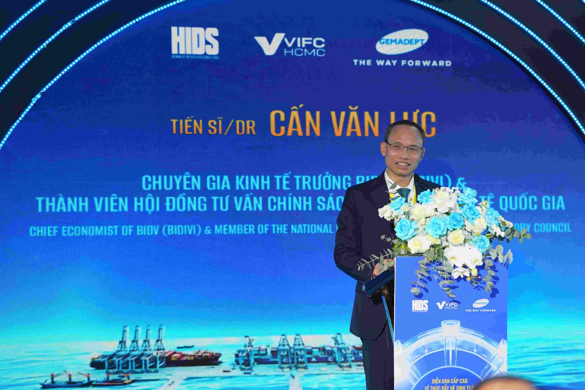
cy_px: 195
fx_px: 2162
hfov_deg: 15.4
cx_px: 292
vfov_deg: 10.3
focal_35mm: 133
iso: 200
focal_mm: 133
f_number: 3.2
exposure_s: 1/160
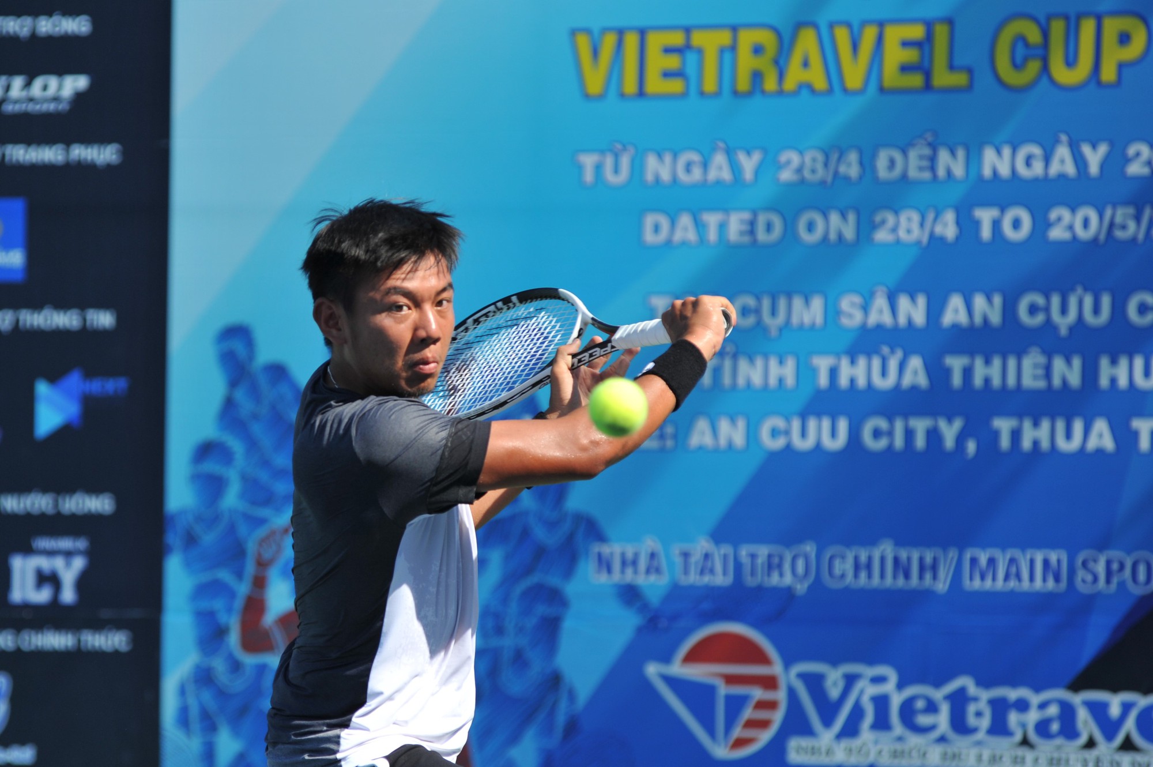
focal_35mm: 200
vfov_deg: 6.9
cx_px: 576
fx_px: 6400
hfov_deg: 10.3
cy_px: 384
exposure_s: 1/2000
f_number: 5
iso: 400
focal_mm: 200
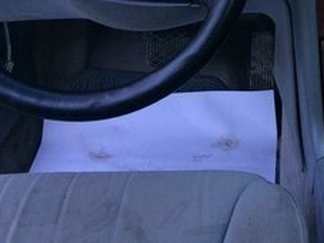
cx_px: 381
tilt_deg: -16.9
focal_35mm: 84
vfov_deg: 16.3
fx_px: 786
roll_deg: -0.7
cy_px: -106
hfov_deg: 21.7
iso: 50
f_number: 2.2
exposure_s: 1/50
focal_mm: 4.15
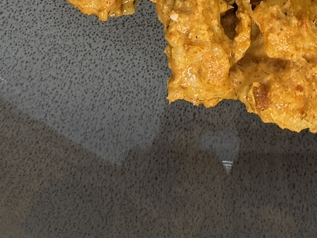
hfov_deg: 12.3
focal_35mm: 159
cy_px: -229
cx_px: 293
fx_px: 1456
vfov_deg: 8.8
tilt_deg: -89.1
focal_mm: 6.76
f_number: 1.78
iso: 100
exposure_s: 1/121
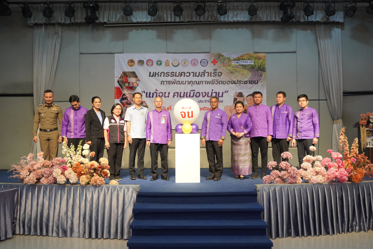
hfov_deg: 54.4
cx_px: 186
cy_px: 124
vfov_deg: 37.9
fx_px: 363
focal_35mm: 35
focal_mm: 35
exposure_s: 1/250
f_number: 4
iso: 4000
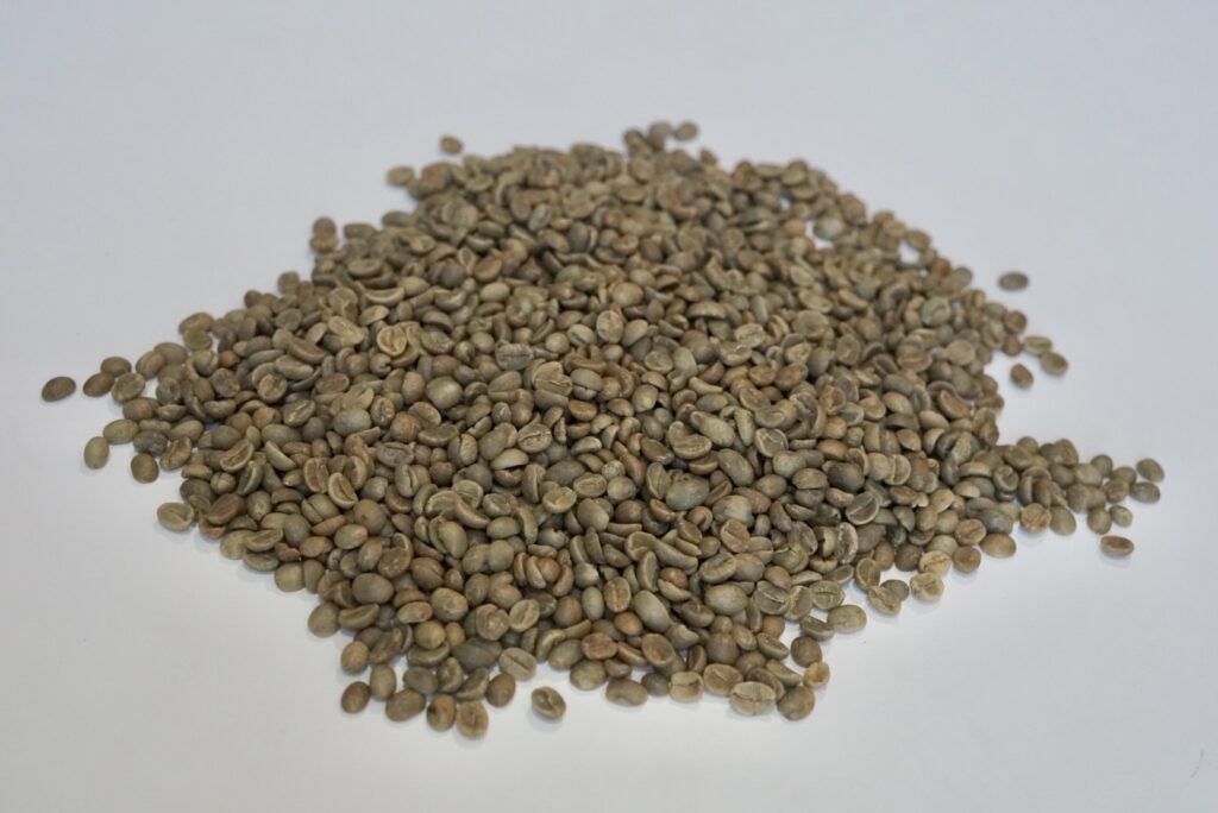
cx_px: 609
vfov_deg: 27.0
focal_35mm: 50
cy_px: 406
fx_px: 1693
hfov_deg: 39.6
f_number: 5.6
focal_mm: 50
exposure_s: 1/80
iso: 4000
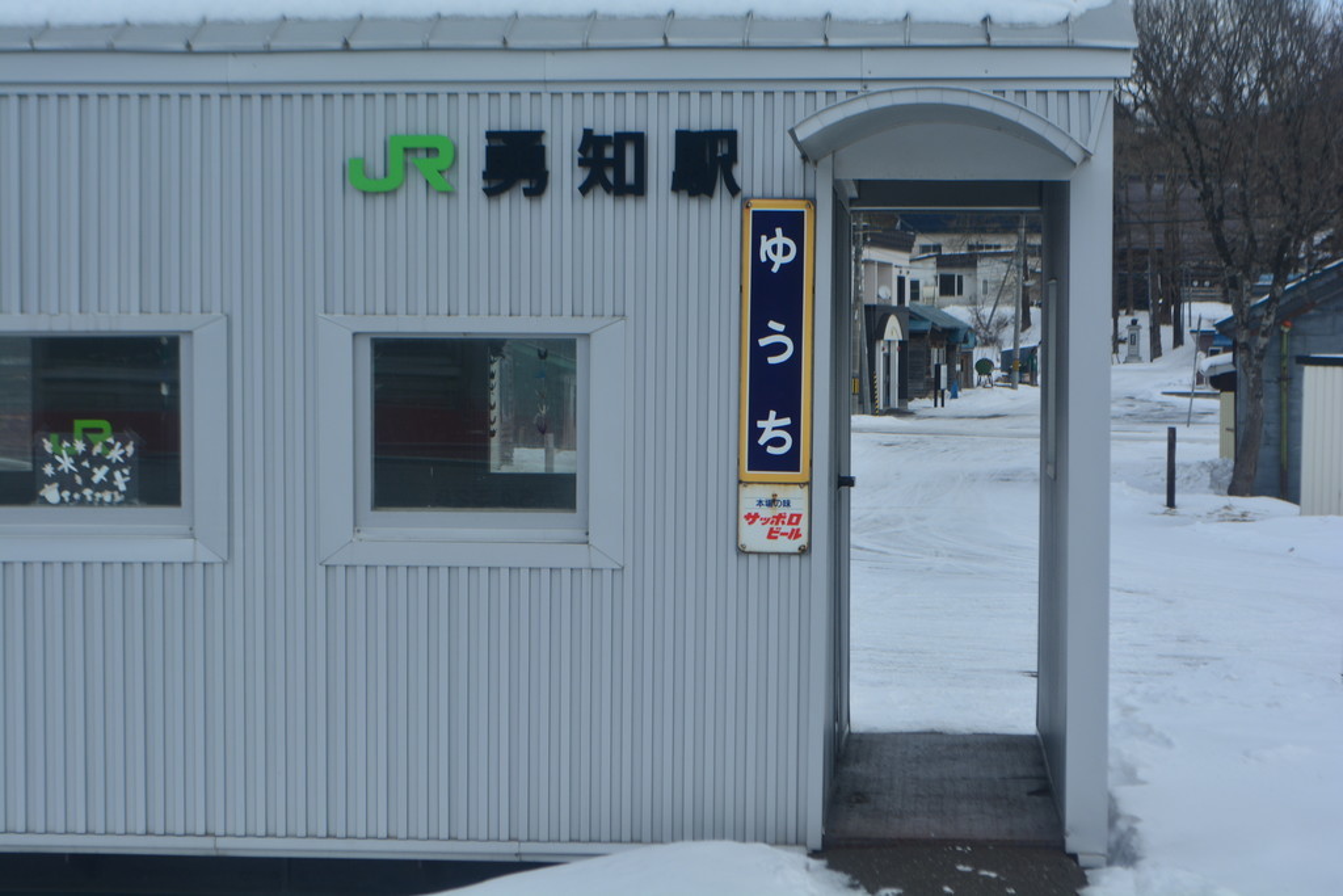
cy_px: 448
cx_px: 672
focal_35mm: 82
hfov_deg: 24.6
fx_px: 3078
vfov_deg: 16.6
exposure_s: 1/250
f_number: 8
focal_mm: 55
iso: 200
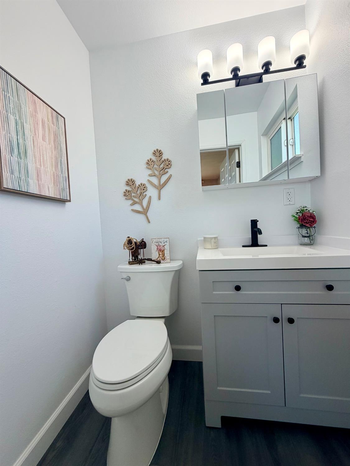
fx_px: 189
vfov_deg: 102.0
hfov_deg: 85.7
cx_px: 175
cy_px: 233
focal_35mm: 14
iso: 80
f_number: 2.2
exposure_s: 1/120
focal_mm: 2.22
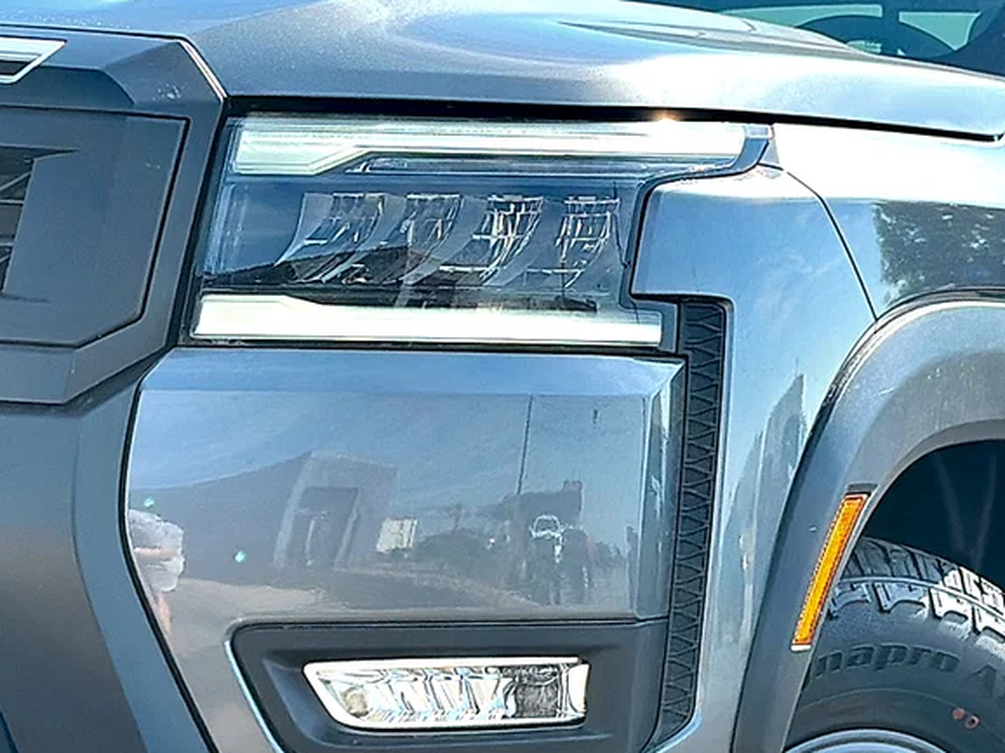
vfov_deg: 14.3
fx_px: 2989
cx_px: 457
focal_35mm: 103
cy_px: 309
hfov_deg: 19.1
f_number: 1.78
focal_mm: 6.86
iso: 80
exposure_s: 1/2421
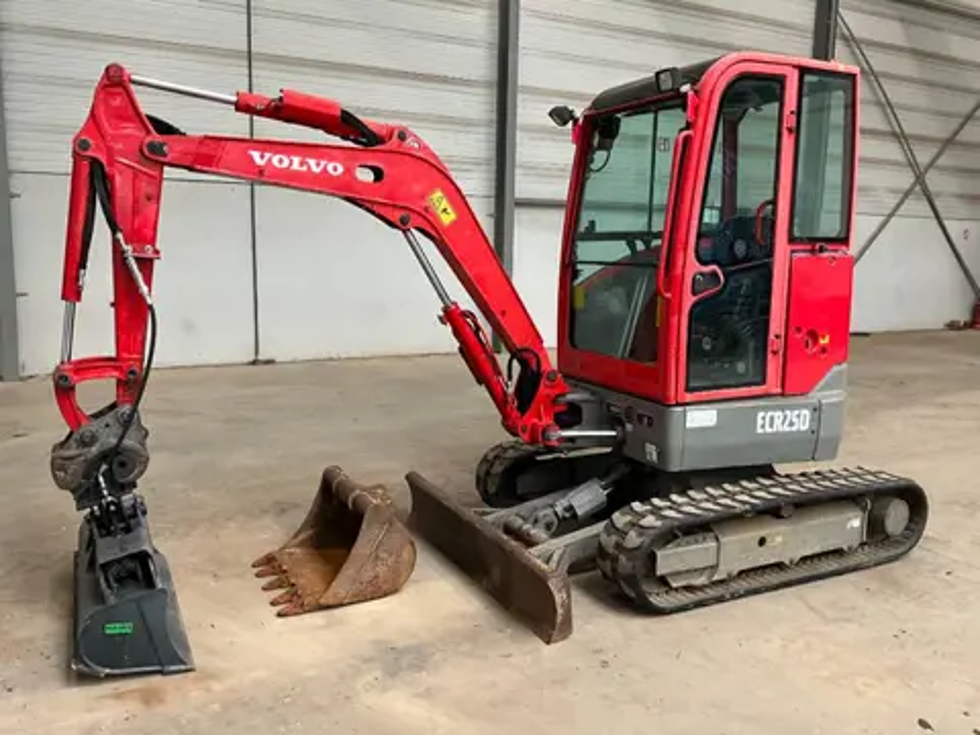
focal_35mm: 29
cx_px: 490
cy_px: 368
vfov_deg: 48.2
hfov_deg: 61.7
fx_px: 821
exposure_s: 1/60
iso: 80
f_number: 1.8
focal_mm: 3
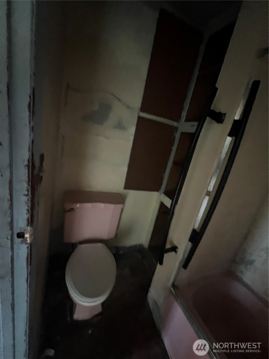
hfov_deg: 89.9
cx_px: 134
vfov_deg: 106.2
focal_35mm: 13
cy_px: 180
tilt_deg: -12.2
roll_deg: -13.9
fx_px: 135
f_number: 1.8
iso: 2000
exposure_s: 1/15
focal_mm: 1.57
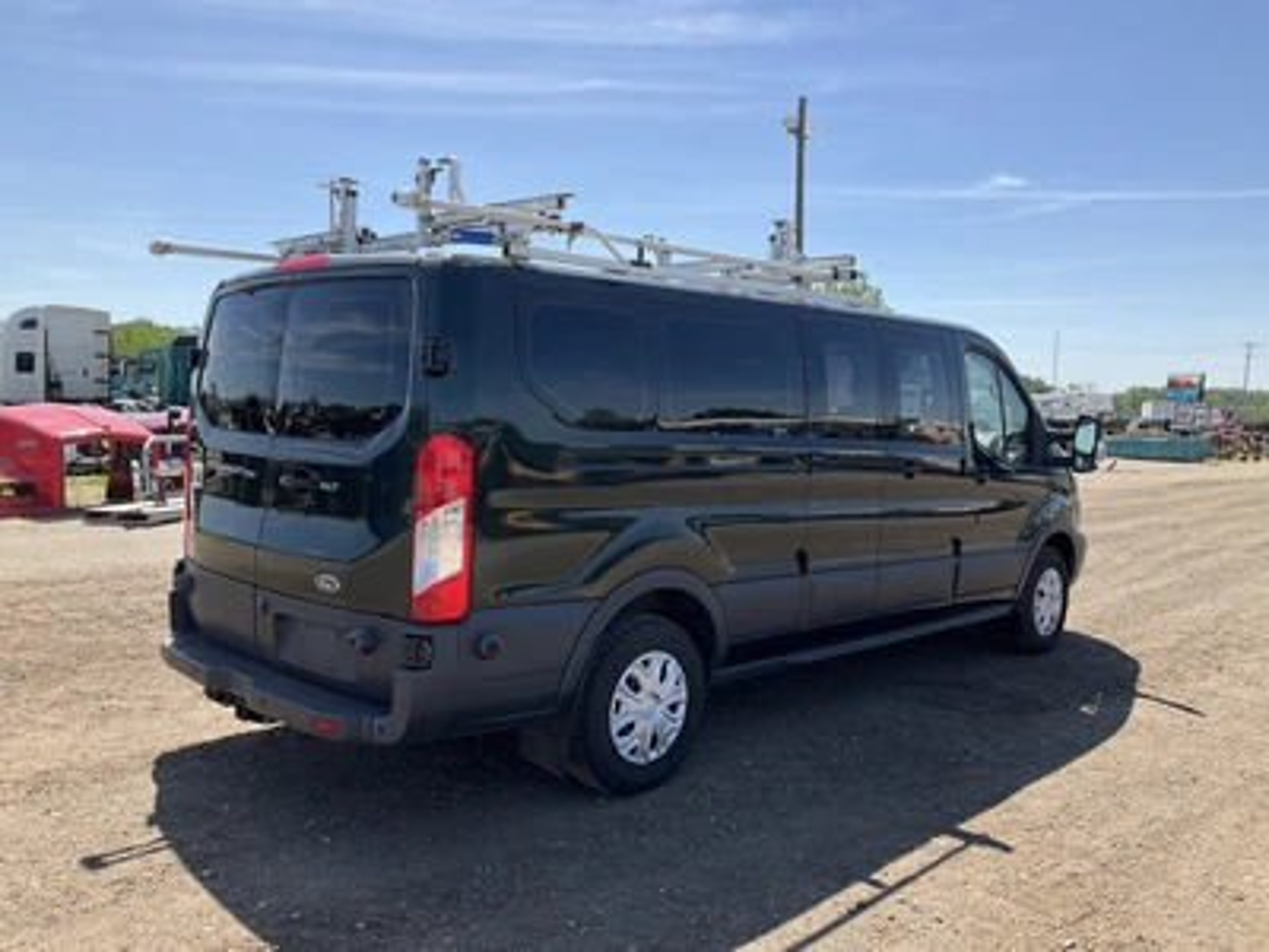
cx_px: 634
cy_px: 476
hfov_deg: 61.7
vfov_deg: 48.2
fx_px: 1063
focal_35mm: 29
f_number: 1.8
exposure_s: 1/1412
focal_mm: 3
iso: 25
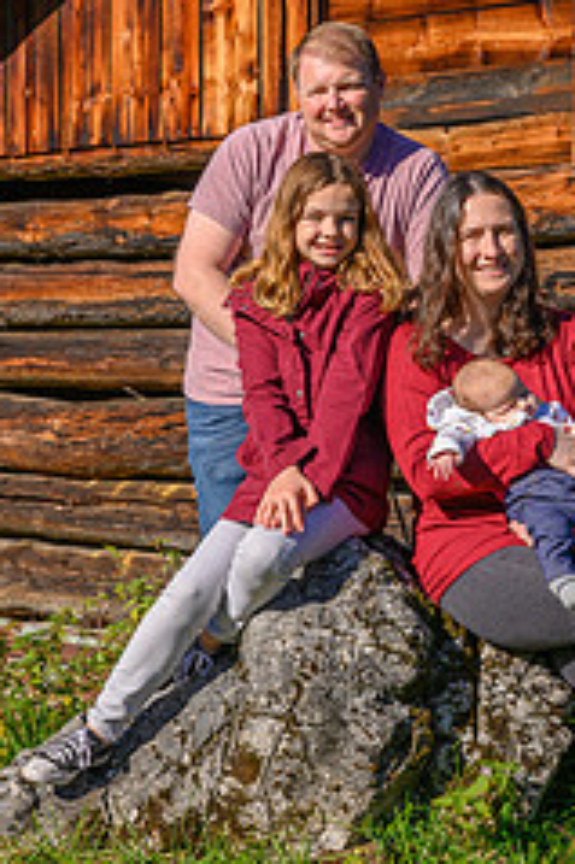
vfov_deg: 16.0
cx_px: 349
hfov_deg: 10.7
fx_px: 3071
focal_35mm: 128
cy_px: 419
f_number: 6.3
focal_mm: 68
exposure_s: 1/500
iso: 100
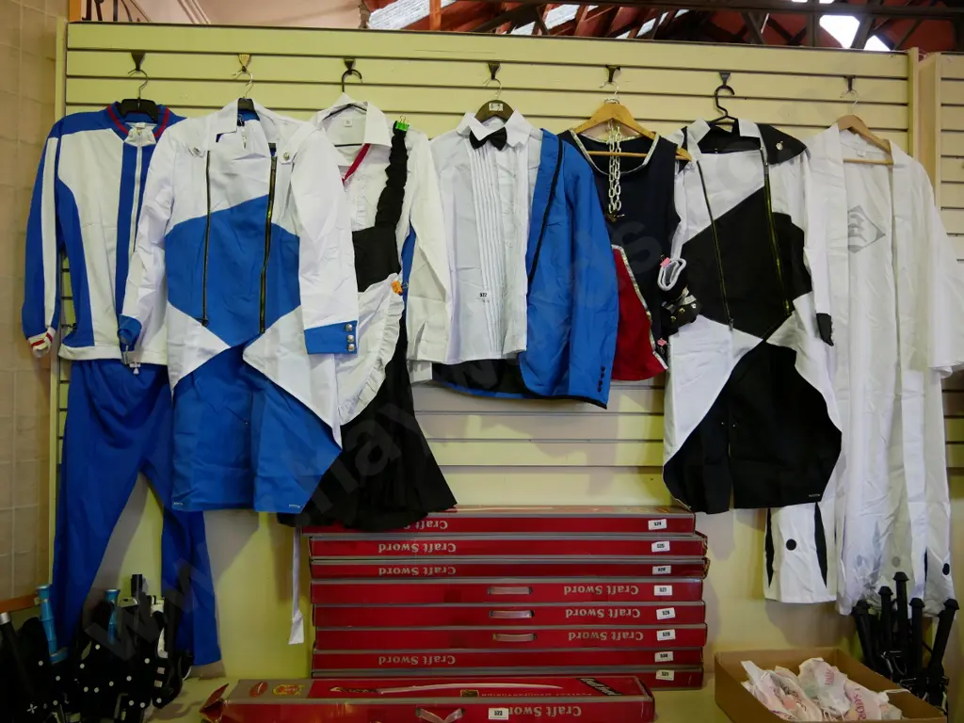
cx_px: 482
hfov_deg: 63.4
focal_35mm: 28
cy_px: 362
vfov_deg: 49.7
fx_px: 780
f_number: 3.6
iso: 320
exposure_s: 1/60
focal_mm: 14
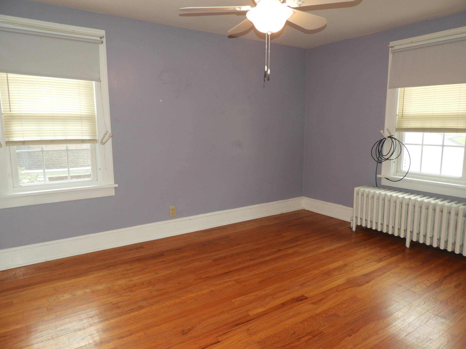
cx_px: 233
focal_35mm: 24
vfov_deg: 56.8
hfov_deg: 71.6
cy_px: 174
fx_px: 323
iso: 200
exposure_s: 1/30
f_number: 3.3
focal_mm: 4.3
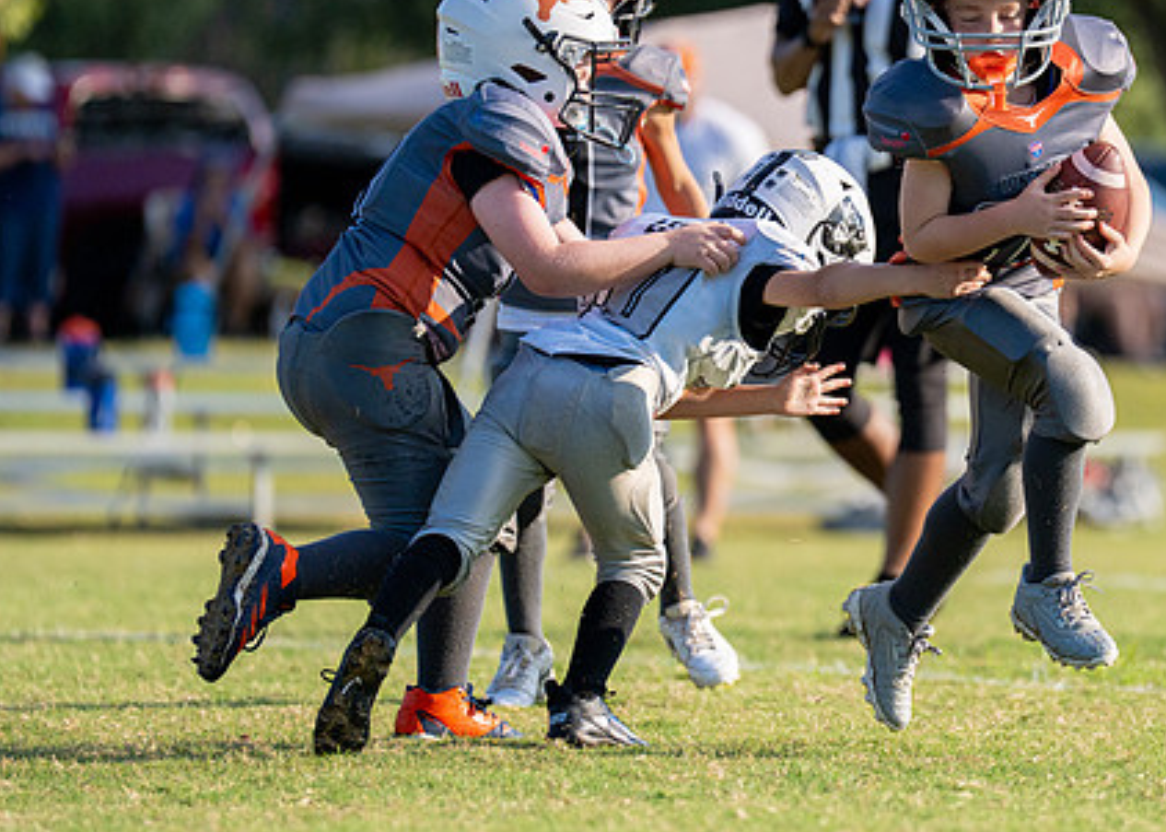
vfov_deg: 4.1
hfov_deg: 5.7
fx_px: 11717
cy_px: 338
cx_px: 962
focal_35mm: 354
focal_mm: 200
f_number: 2.8
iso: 320
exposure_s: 1/6400
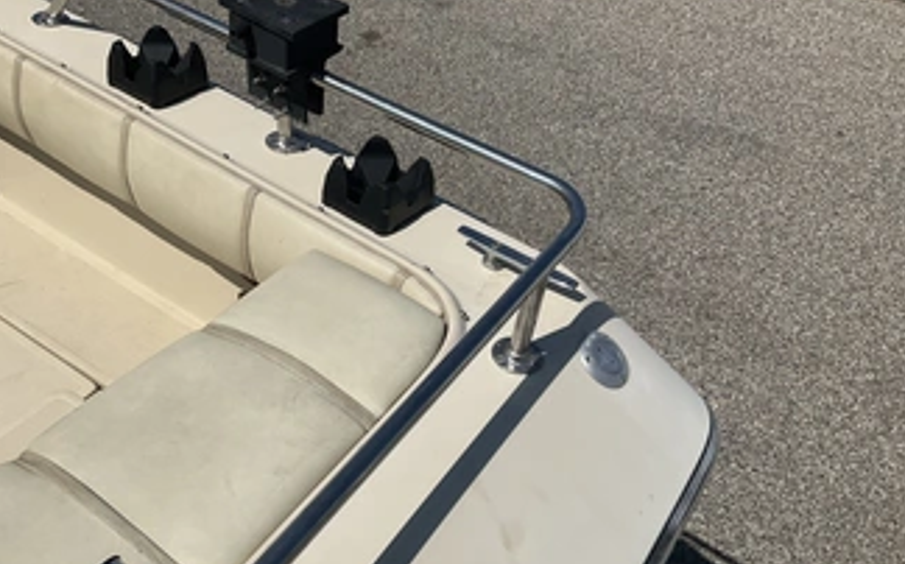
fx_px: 937
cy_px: 355
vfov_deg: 33.4
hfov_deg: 51.2
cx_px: 352
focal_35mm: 38
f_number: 1.8
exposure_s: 1/7407
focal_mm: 3
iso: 25
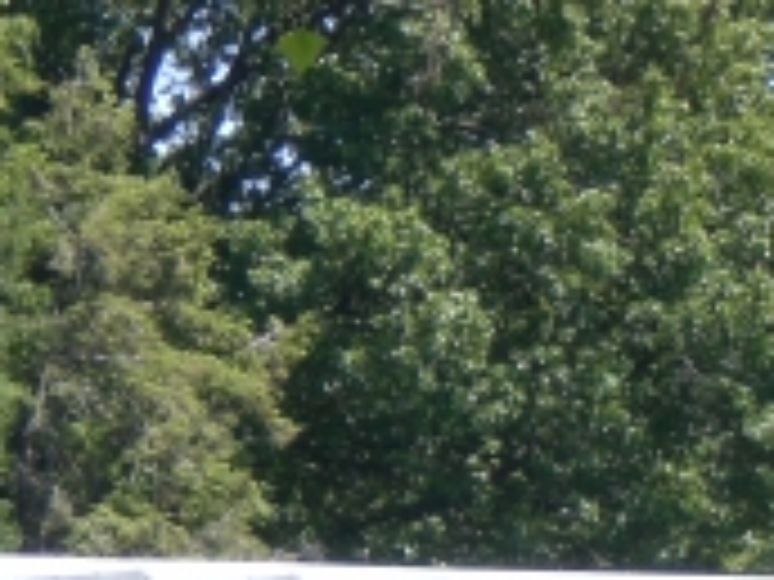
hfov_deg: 4.6
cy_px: 1052
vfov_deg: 3.5
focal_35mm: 425
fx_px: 9503
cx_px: 927
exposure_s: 1/250
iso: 100
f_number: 5.9
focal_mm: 18.9
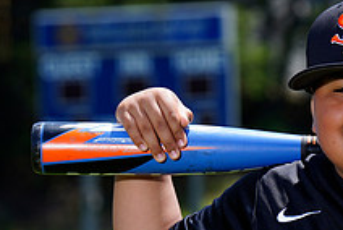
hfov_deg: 4.9
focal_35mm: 418
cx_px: 422
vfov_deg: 3.3
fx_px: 3988
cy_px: 309
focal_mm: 153
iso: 100
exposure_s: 1/250
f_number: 6.3
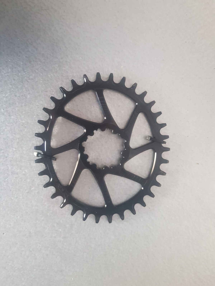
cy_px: 143
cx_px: 108
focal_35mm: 26
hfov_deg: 53.1
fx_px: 215
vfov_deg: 67.3
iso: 200
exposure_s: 1/10
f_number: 1.7
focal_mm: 4.2
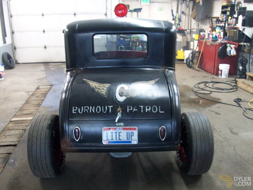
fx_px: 248
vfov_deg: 41.8
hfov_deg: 54.0
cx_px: 126
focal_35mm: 34
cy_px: 95
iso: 200
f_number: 2.8
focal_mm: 5.7
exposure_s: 1/8
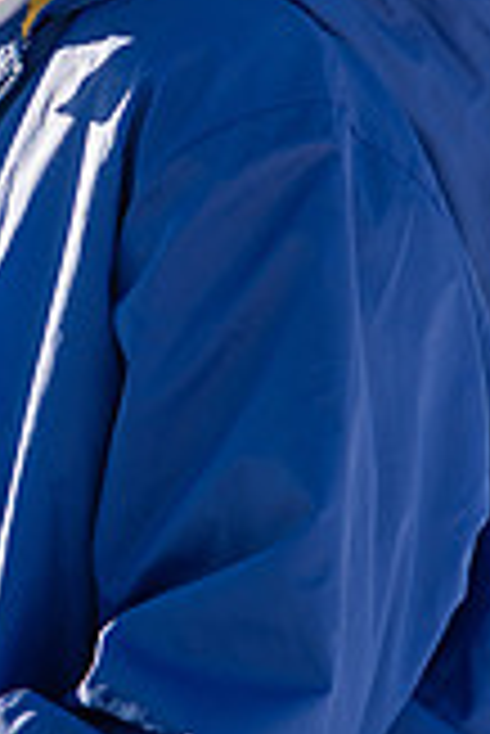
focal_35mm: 764
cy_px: 221
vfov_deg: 2.7
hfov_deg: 1.8
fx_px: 15564
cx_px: -58
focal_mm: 185
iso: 100
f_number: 3.5
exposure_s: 1/1000
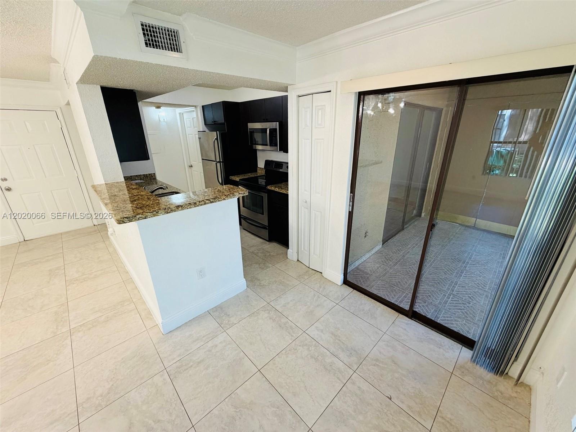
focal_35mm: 14
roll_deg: +1.4
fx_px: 233
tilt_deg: -20.2
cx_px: 288
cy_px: 216
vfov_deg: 85.7
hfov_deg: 102.1
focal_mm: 2.22
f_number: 2.2
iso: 160
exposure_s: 1/120
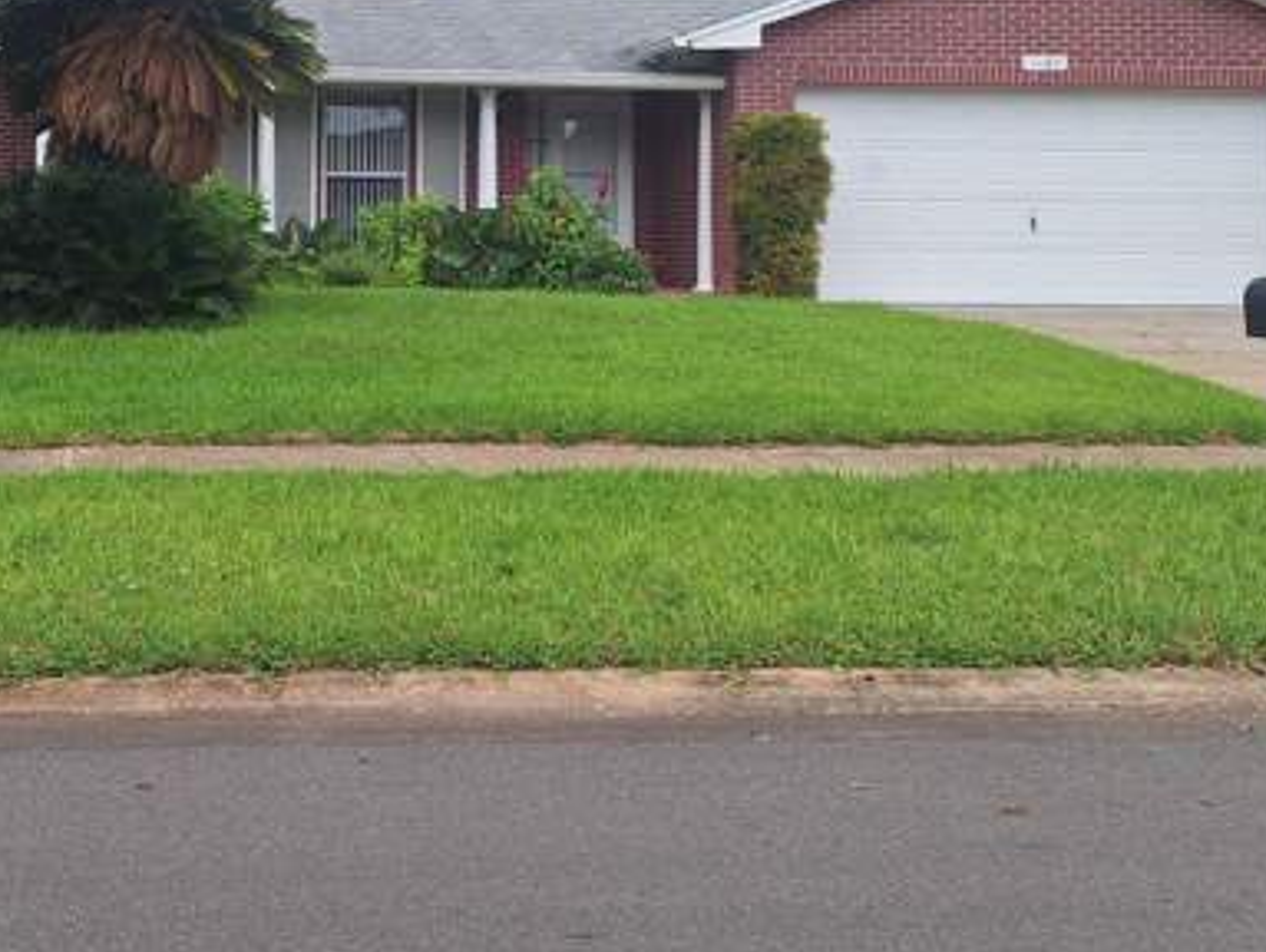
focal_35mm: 48
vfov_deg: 29.4
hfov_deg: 38.1
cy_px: 152
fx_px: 1757
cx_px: 248
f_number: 1.8
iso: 40
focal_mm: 5.54
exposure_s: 1/265
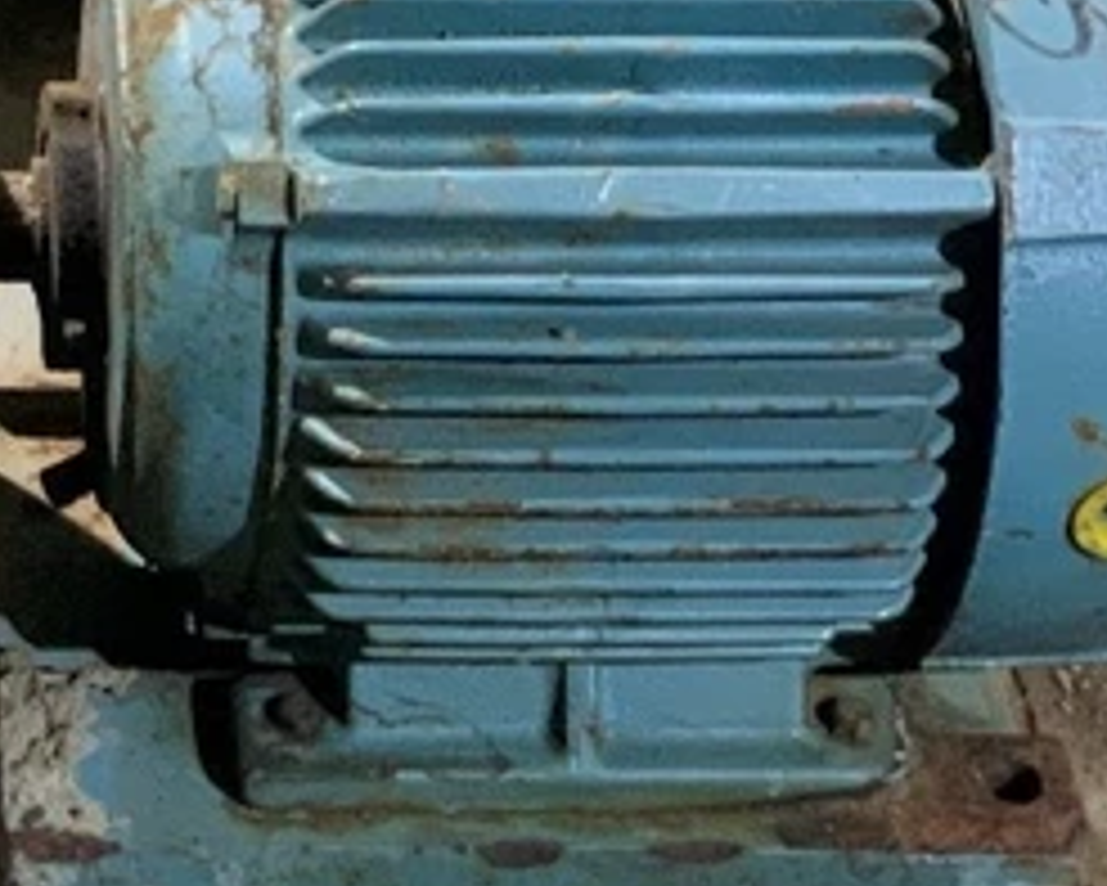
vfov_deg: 9.8
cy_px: -128
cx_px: -302
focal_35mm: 155
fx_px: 5080
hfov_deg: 12.1
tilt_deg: -36.3
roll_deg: +0.1
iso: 400
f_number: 2.4
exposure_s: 1/60
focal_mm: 6
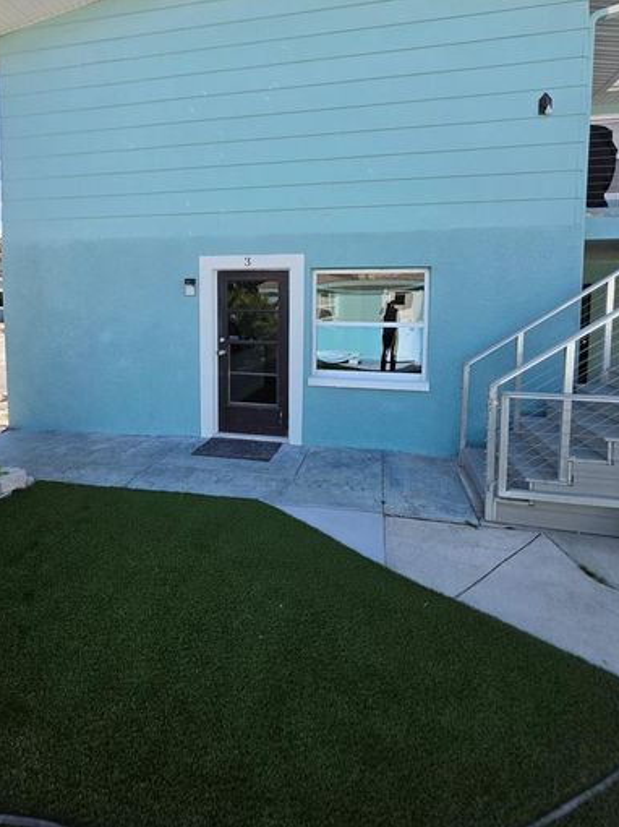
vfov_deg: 89.9
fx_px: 406
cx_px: 285
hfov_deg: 74.6
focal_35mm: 17
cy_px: 332
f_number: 1.9
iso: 32
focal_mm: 2.2
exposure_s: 1/1799
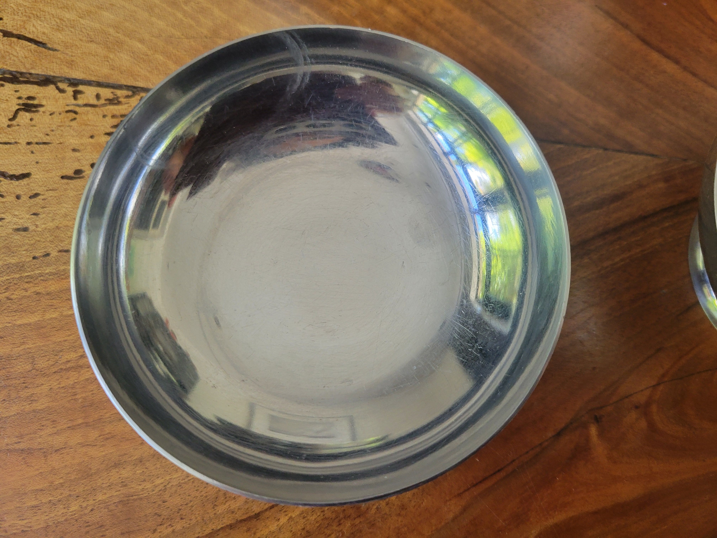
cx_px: 358
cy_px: 269
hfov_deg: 67.3
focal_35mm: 26
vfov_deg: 53.1
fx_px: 539
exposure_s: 1/120
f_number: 1.8
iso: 200
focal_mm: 5.4
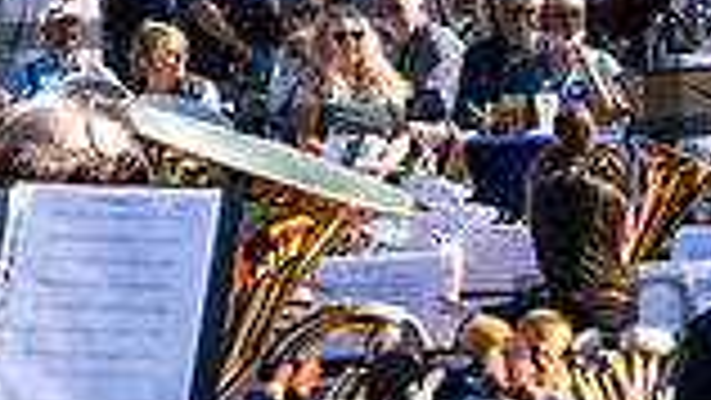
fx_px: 3998
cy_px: -209
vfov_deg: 5.7
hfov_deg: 10.0
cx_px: 909
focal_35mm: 212
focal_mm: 55
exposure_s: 1/3200
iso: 640
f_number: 5
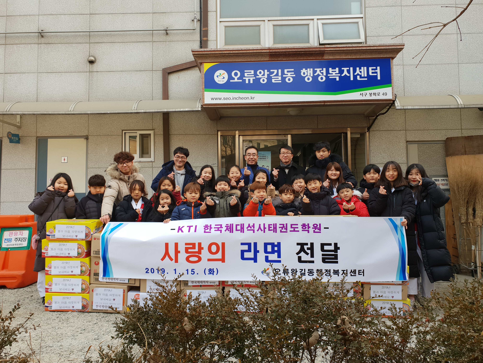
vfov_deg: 53.1
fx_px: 363
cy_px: 182
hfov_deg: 67.3
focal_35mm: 26
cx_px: 242
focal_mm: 4.3
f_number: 2.4
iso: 50
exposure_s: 1/219
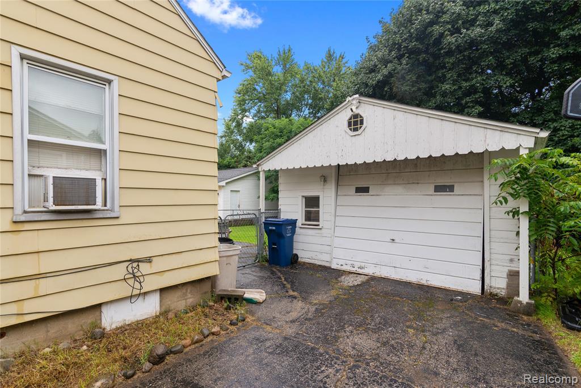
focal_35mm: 17
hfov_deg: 93.3
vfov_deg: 70.5
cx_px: 290
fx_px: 274
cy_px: 194
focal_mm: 17
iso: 320
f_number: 9
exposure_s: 1/160
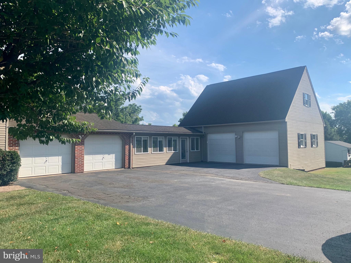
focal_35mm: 26
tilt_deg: +2.2
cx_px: 176
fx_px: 264
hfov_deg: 67.3
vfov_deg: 53.1
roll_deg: -0.4
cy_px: 132
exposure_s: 1/2309
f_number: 1.8
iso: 25
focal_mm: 4.25
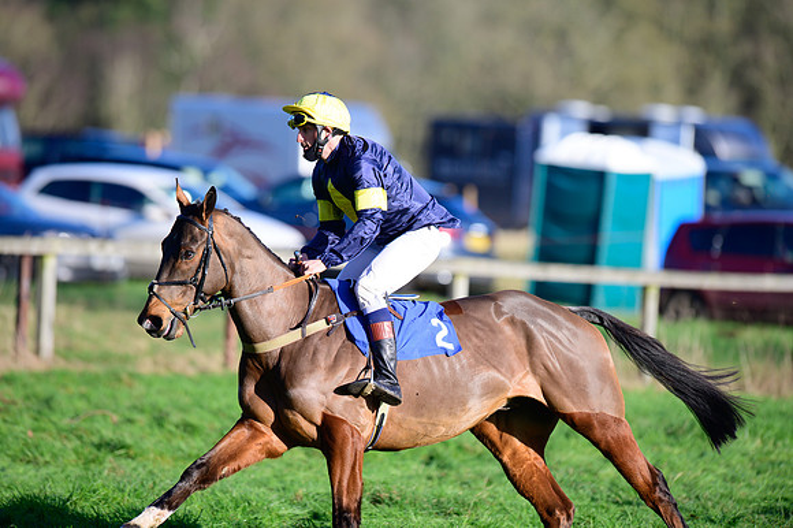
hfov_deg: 5.2
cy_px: 264
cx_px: 396
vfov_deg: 3.4
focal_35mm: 400
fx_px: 8806
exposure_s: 1/2000
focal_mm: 400
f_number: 5
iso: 400
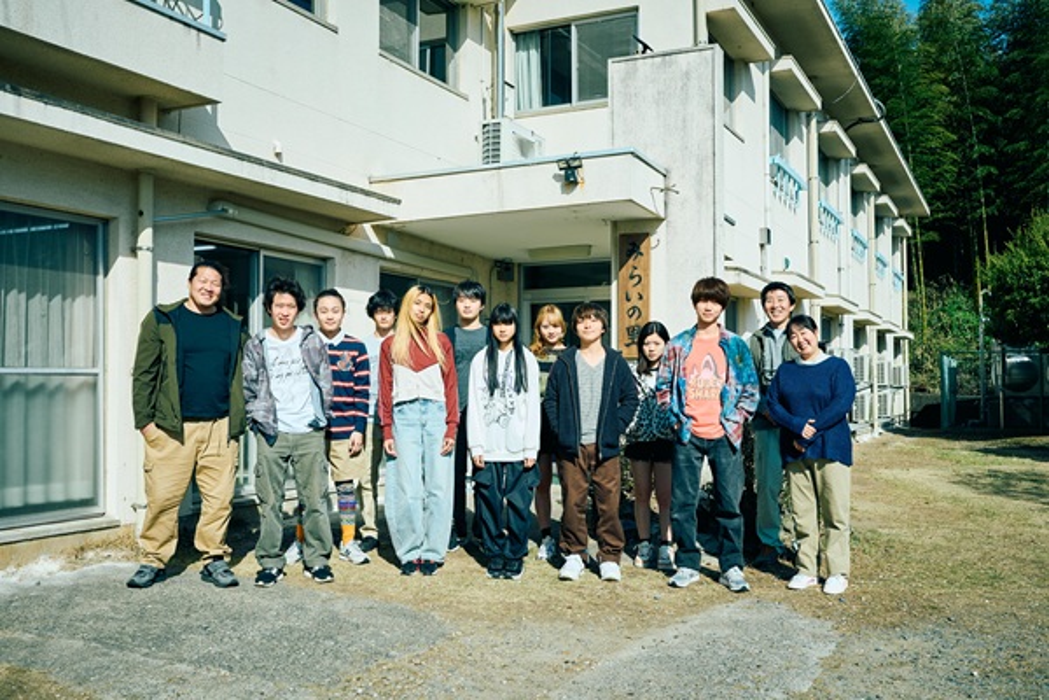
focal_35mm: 36
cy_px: 350
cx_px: 524
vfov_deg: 36.9
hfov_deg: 53.1
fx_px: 1049
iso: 200
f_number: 8
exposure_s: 1/400
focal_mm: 36
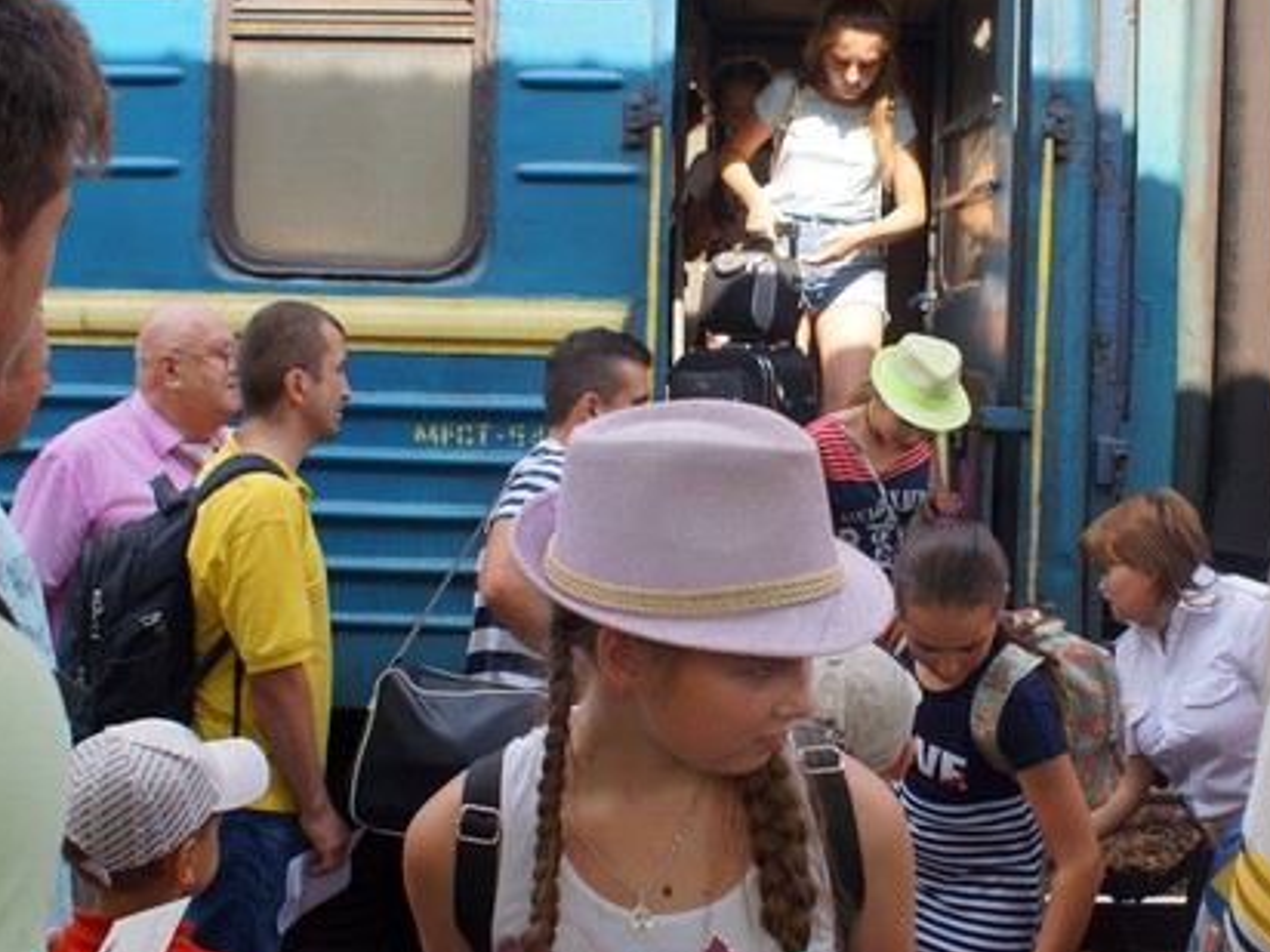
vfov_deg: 29.7
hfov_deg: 38.8
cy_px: 485
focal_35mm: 49
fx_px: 1798
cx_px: 715
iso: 100
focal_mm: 20
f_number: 4
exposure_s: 1/200
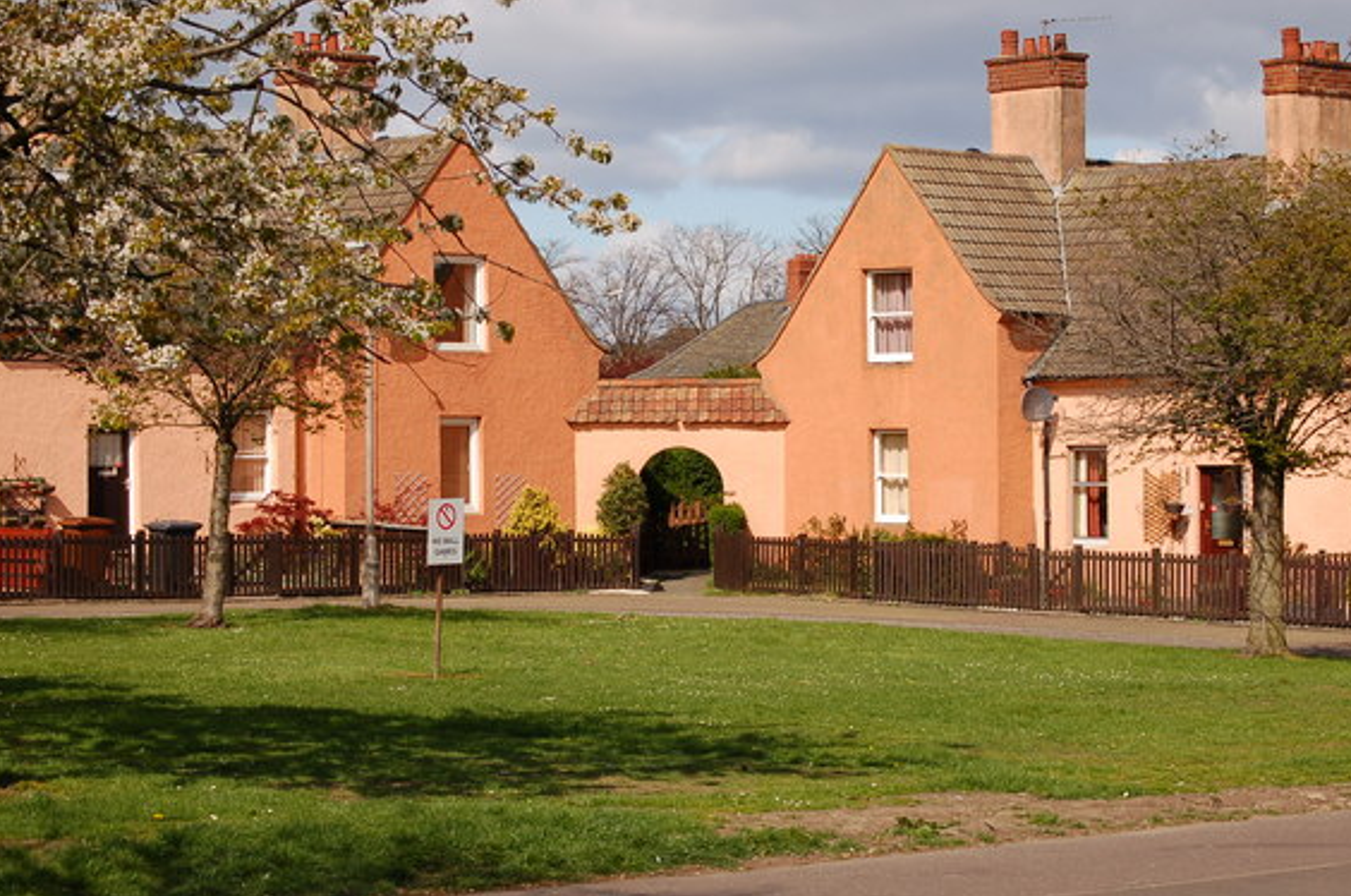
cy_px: 465
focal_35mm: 94
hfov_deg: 21.8
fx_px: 3505
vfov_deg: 14.6
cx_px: 752
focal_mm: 55
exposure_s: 1/800
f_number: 8
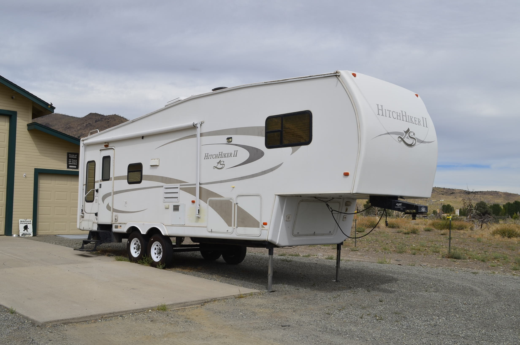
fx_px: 519
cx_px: 260
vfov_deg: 36.7
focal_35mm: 36
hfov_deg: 53.2
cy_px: 172
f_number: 11
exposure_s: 1/125
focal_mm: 24
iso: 100
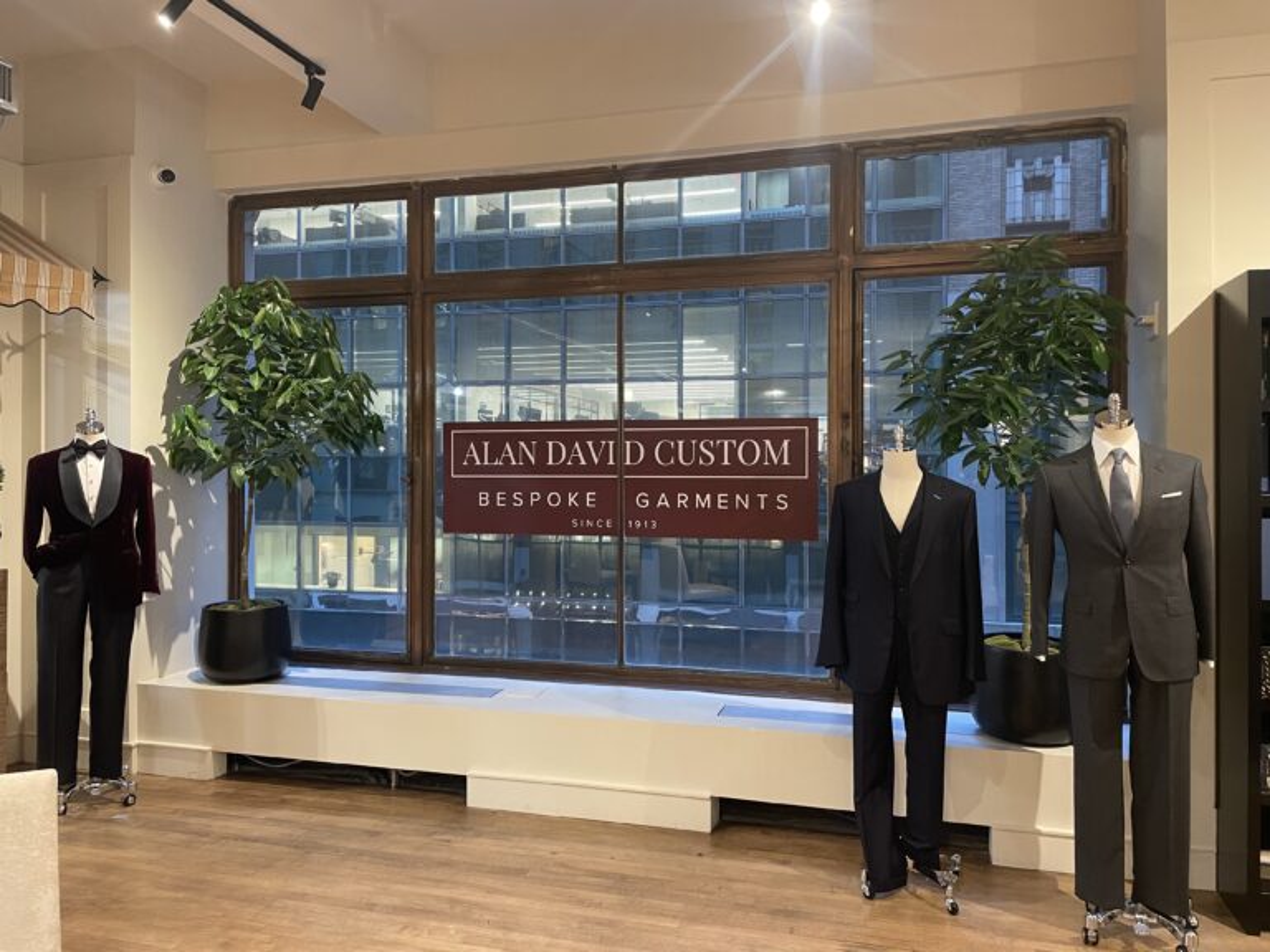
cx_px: 635
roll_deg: +0.4
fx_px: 954
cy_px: 476
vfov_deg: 53.1
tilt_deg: +0.2
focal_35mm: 26
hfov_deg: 67.3
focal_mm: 4.2
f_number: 1.6
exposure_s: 1/60
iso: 320
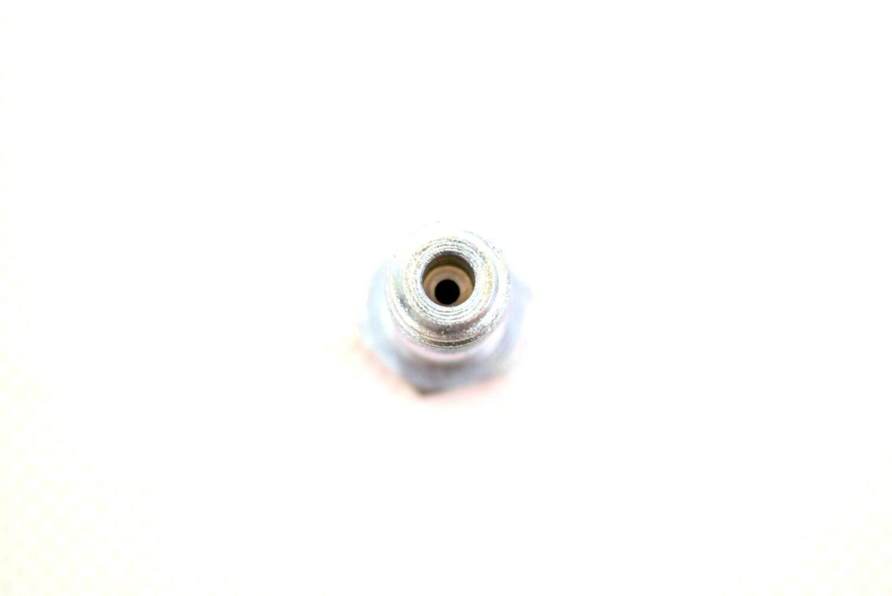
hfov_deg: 24.6
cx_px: 446
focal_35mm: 82
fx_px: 2046
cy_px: 298
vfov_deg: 16.6
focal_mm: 55
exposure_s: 1/80
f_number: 5.6
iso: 400
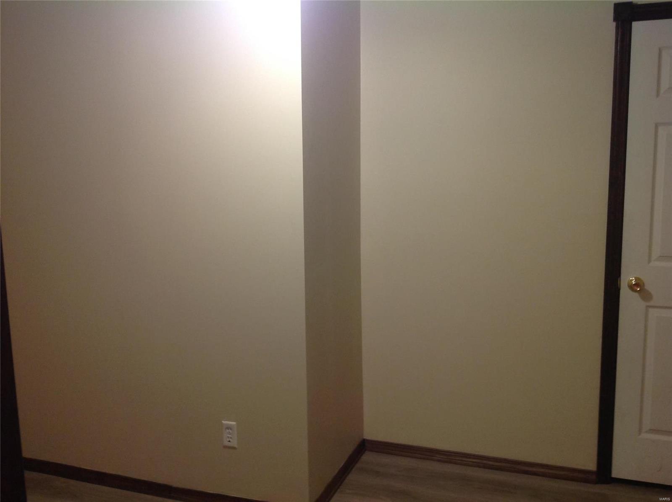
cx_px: 336
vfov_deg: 40.6
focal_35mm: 35
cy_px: 251
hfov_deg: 52.7
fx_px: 678
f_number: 2.4
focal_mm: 4.28
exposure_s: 1/15
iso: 100
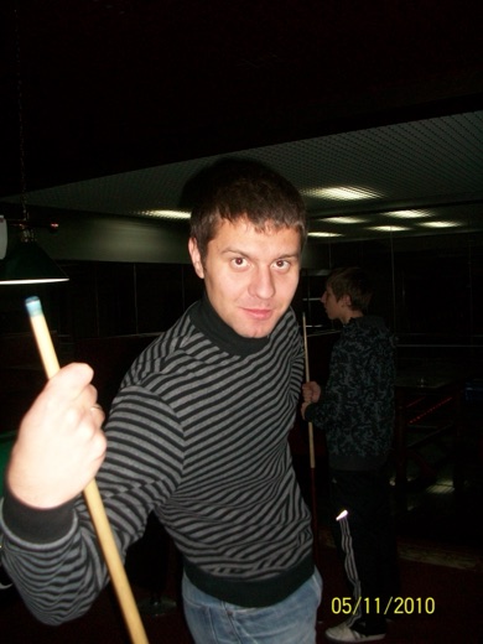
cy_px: 322
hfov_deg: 41.8
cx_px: 242
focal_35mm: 34
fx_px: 633
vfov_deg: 54.0
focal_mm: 5.7
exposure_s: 1/60
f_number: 2.8
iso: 120
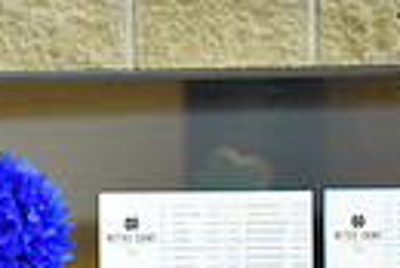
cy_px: 593
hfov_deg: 2.7
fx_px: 8409
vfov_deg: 1.8
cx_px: -65
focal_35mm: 756
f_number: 2.8
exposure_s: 1/500
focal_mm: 170
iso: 3200
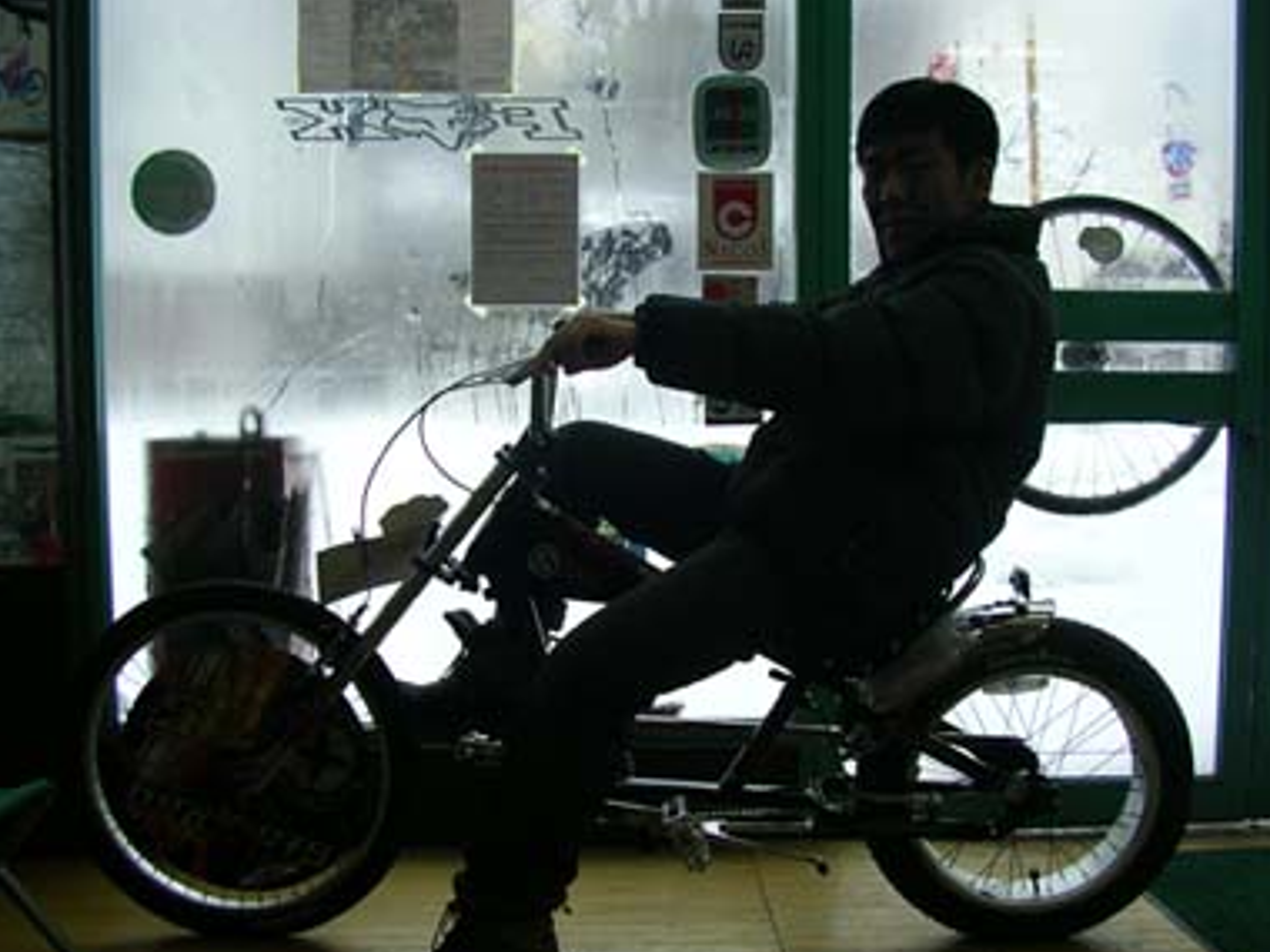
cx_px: 662
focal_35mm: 40
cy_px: 488
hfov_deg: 46.8
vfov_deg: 36.0
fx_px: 1468
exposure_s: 1/50.2
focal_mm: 6
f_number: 2.9
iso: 79
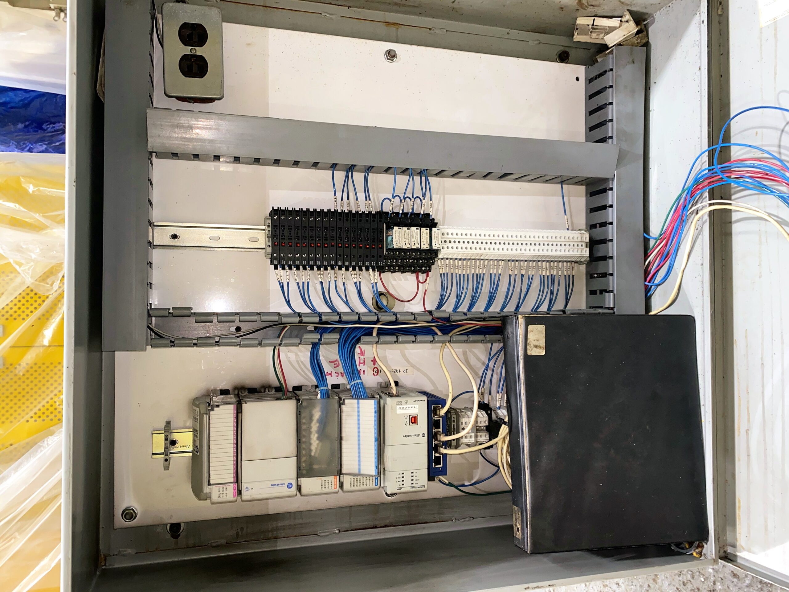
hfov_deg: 67.3
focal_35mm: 26
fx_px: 593
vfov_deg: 53.1
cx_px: 394
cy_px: 296
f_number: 1.8
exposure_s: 1/17
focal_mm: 4.25
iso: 50
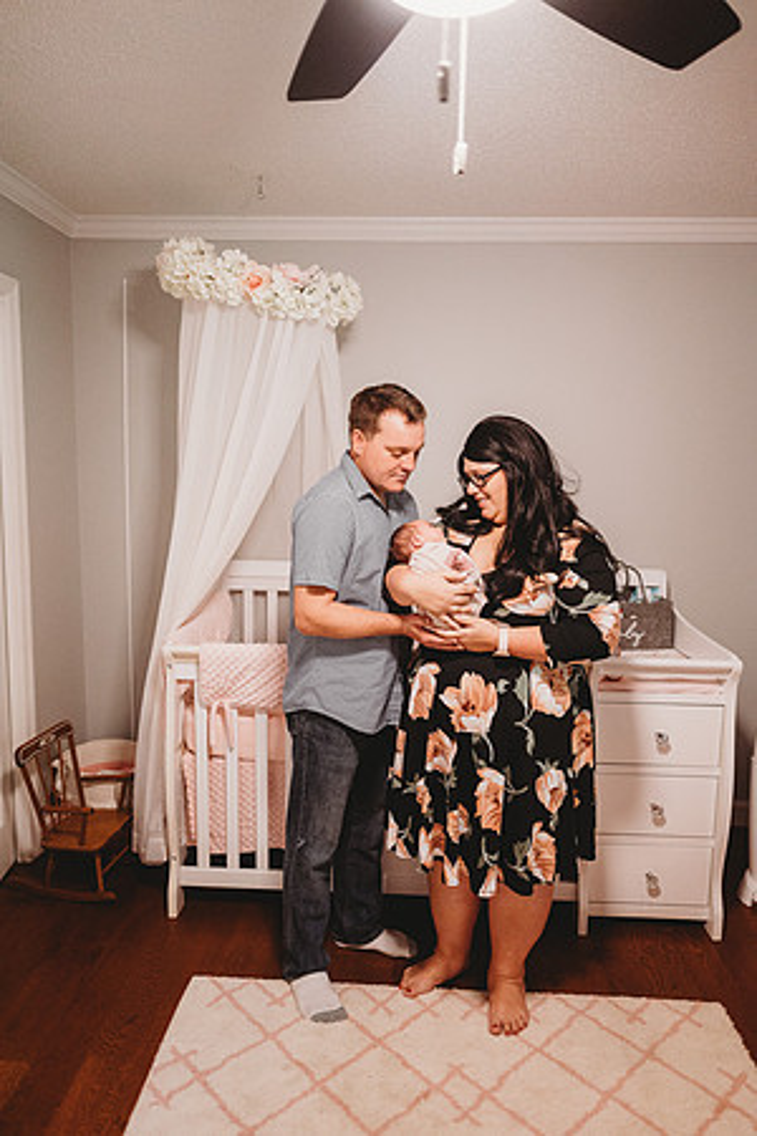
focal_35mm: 24
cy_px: 568
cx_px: 378
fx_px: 757
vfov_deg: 73.7
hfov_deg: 53.1
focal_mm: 24
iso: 2000
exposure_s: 1/160
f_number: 2.2
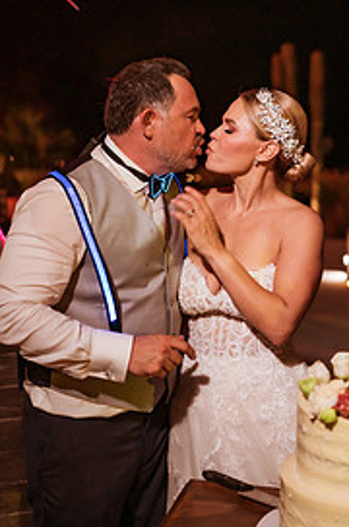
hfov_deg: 23.2
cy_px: 172
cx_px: 212
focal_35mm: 58
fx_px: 848
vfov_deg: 34.2
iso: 2000
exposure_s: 1/160
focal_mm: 35
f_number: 1.8
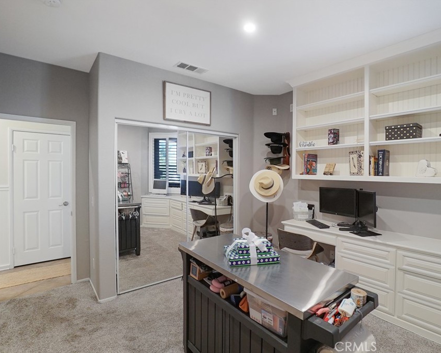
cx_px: 251
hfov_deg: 89.1
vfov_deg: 77.0
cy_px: 176
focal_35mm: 17
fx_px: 222
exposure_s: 1/13
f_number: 5.6
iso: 800
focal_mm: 10
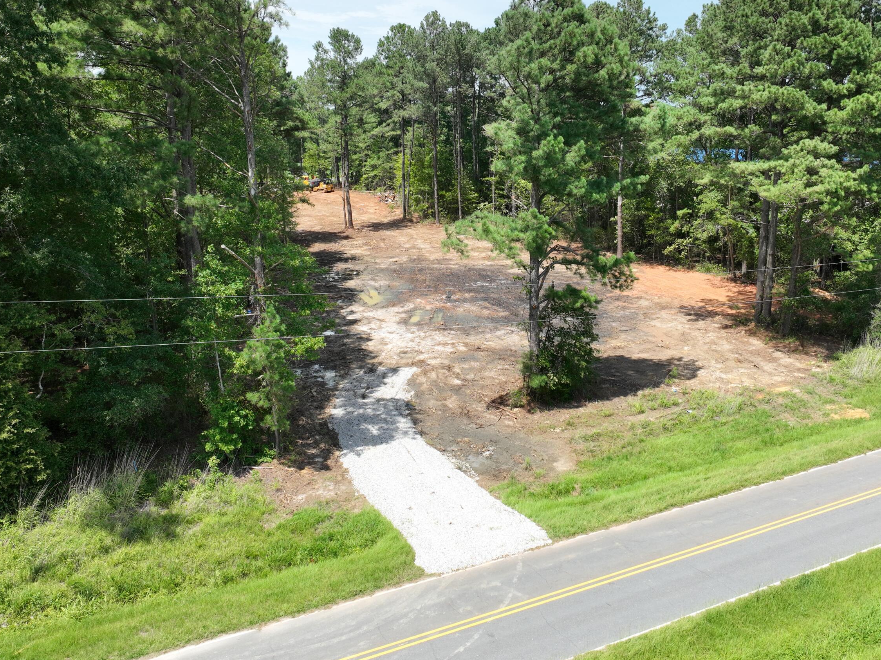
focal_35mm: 32
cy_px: 312
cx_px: 488
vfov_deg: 44.1
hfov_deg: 56.7
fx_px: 814
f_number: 2.8
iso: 100
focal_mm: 12.29
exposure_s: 1/2000
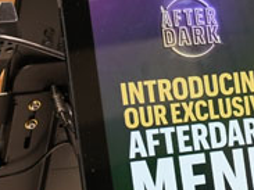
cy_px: 47
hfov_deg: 8.9
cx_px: 501
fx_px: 1540
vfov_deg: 7.1
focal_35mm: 210
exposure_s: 1/160
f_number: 4
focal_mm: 50
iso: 1250
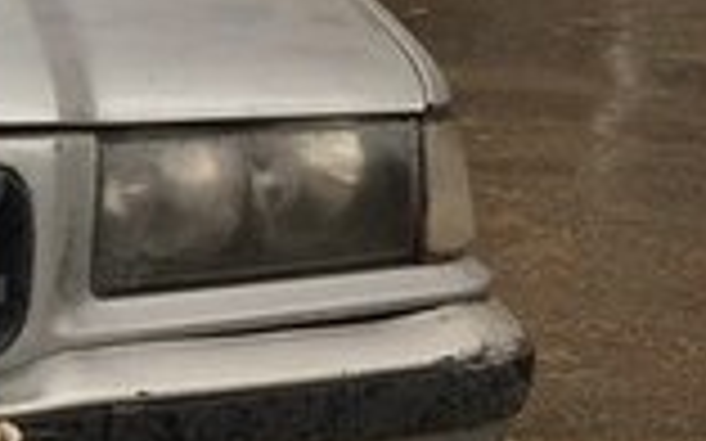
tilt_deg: -11.3
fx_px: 2481
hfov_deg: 14.7
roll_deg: +0.0
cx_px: -454
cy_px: 236
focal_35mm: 129
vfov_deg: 10.1
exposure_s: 1/125
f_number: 2.2
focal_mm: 4.15
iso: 32
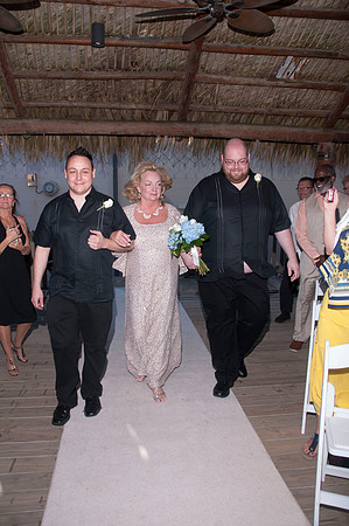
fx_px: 394
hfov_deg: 47.8
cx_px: 174
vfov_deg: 67.4
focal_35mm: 27
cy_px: 263
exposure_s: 1/250
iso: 100
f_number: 5.6
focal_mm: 18
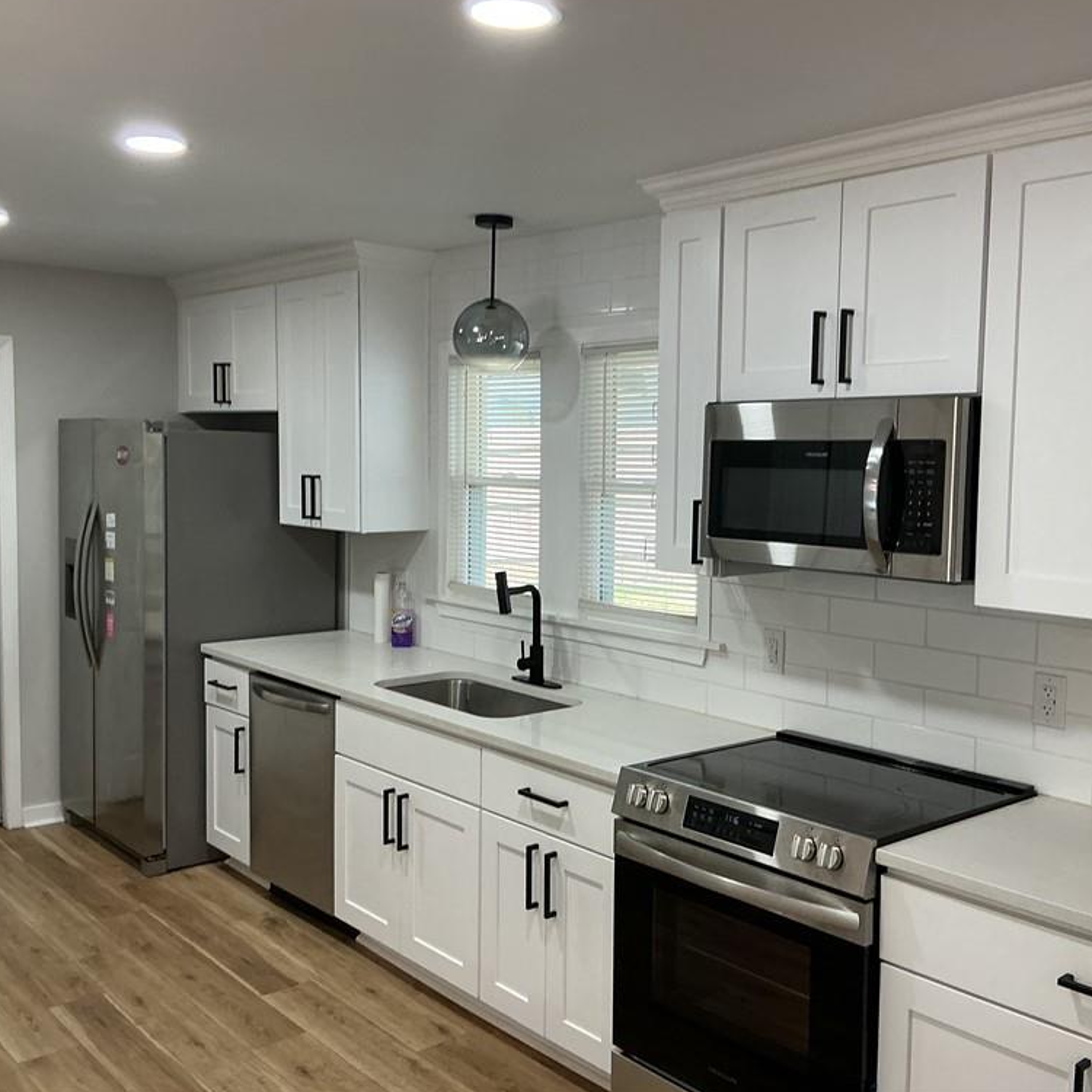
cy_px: 539
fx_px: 1249
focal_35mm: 35
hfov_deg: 47.1
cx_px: 613
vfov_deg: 47.2
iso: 64
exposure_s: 1/60
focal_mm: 3
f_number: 1.8
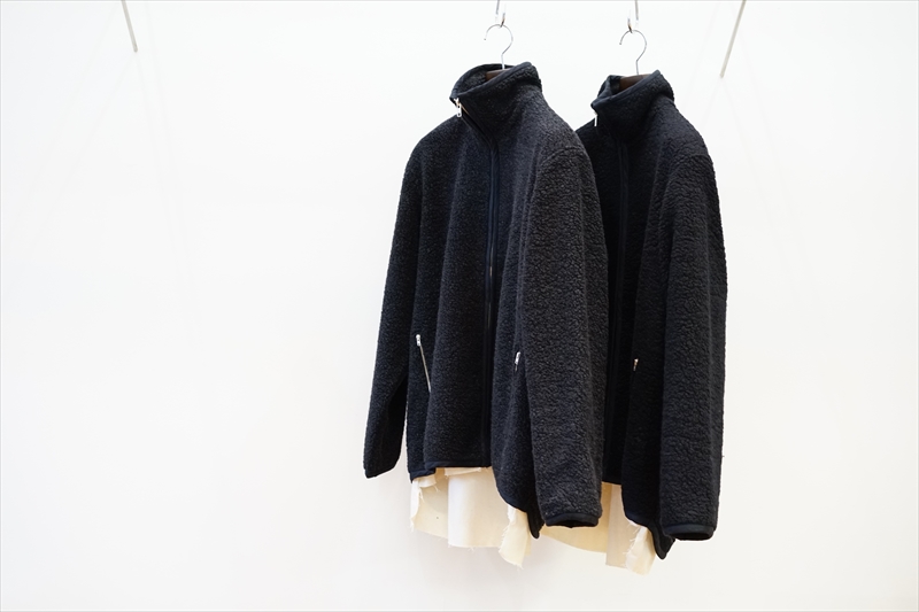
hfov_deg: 36.3
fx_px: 1404
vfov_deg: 24.6
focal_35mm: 55
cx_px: 460
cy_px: 306
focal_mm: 55
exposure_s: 1/60
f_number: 4
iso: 2000
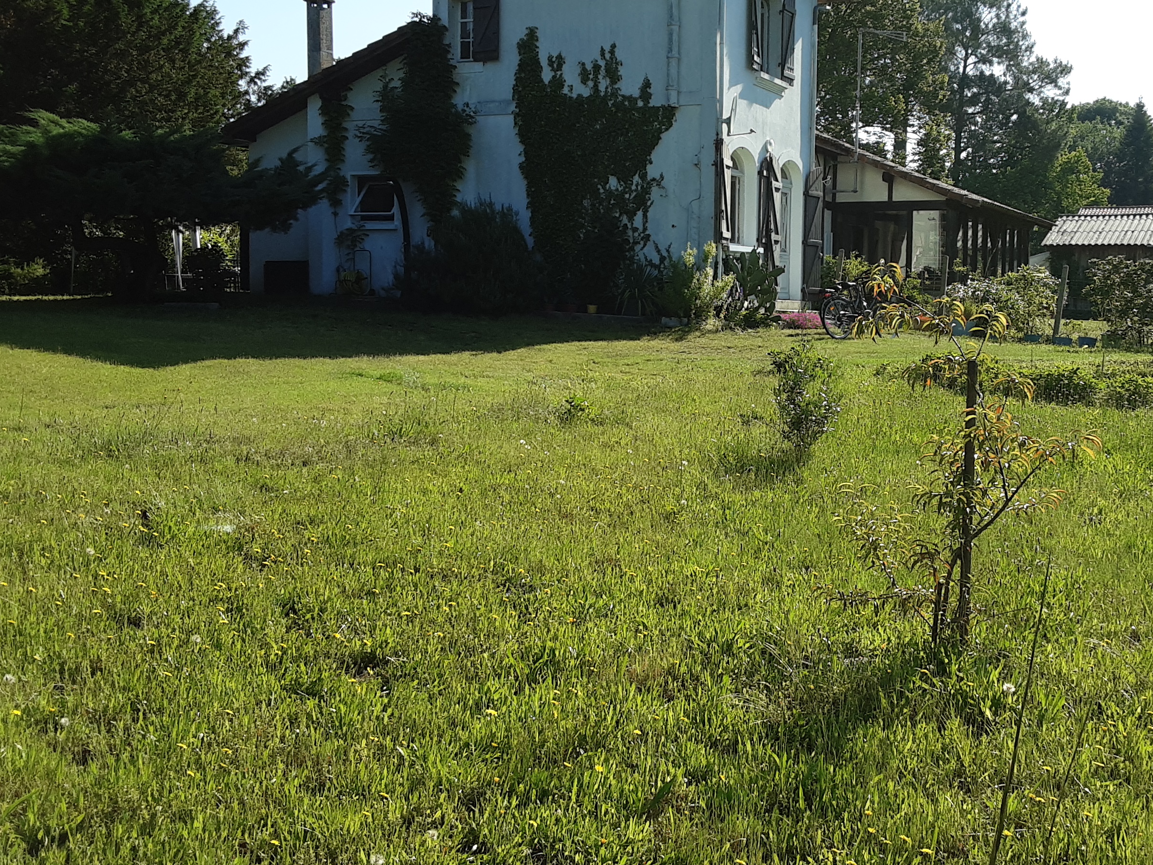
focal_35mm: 38
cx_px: 727
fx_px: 1266
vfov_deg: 37.7
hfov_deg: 48.5
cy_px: 387
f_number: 1.9
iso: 40
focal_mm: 2.9
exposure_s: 1/1179
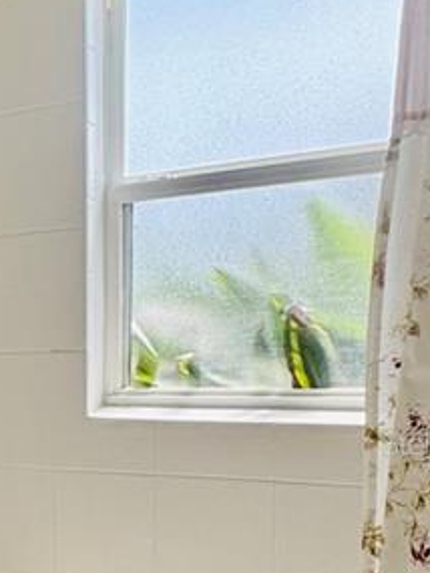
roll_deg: +3.6
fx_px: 976
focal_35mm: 59
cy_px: 442
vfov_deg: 32.0
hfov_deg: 18.4
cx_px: -380
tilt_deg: -6.7
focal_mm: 2.22
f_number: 2.2
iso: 40
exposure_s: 1/224
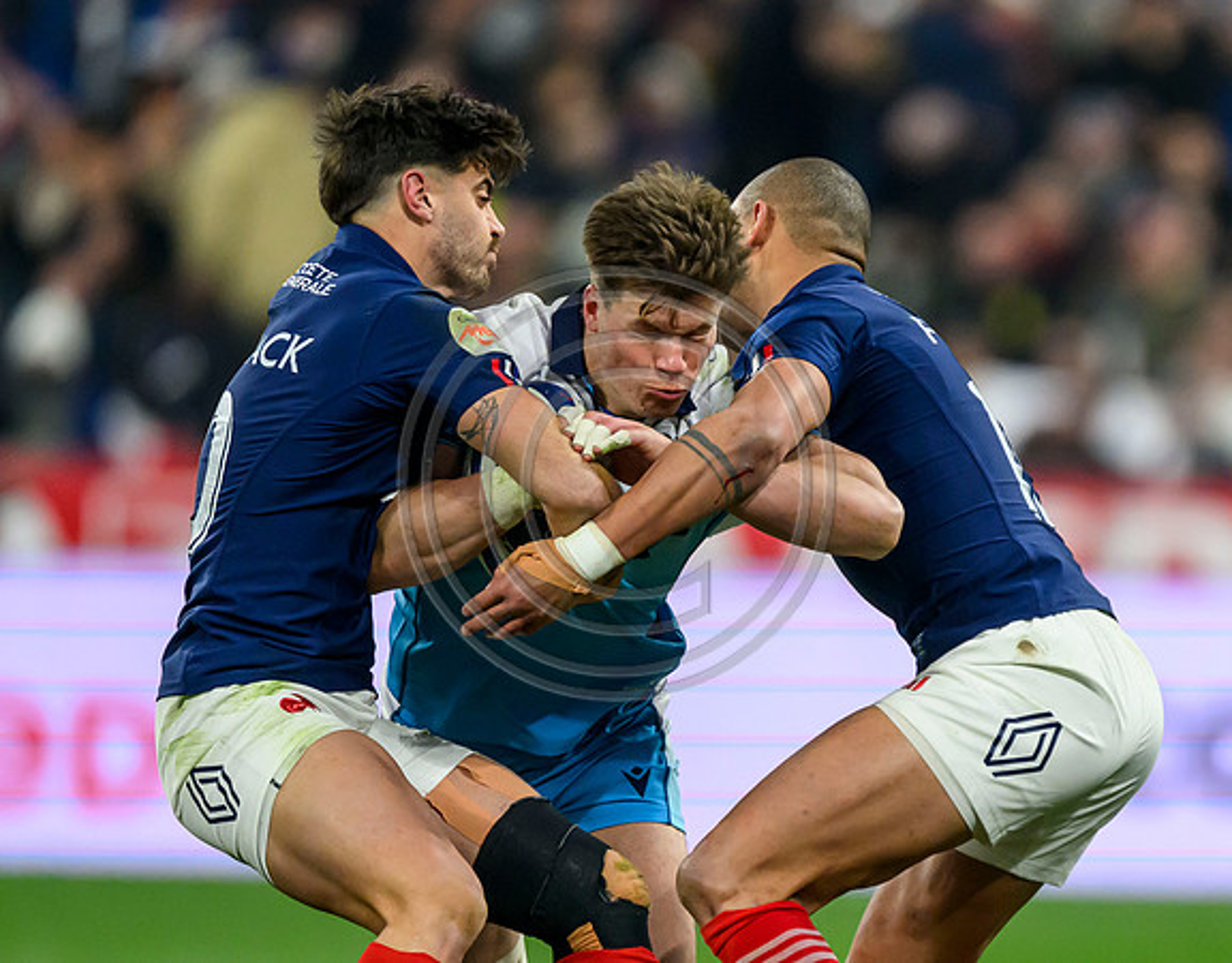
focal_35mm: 1069
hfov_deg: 1.8
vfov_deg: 1.4
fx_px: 38634
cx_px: 951
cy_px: 655
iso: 3200
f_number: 4
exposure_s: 1/1600
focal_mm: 560
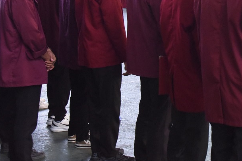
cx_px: 239
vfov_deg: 16.1
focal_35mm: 84
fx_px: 565
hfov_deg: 23.2
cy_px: 23
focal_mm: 34
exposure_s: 1/200
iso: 6400
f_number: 7.1
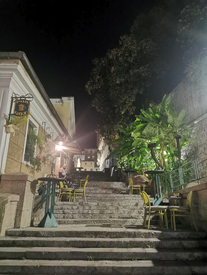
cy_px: 138
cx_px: 104
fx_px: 215
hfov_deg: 51.4
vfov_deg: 65.3
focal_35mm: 27
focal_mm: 5.56
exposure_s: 1/20
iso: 2000
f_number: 1.6
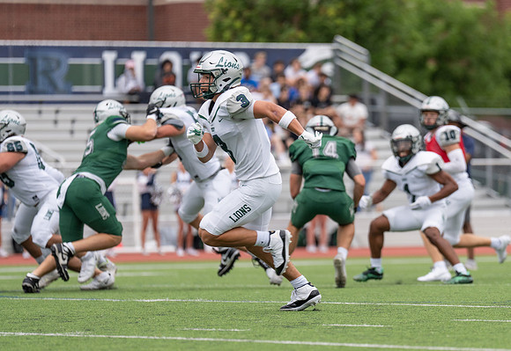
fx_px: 4300
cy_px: 213
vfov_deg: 4.7
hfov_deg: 6.8
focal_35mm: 300
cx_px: 362
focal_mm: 200
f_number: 2.8
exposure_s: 1/1250
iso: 250
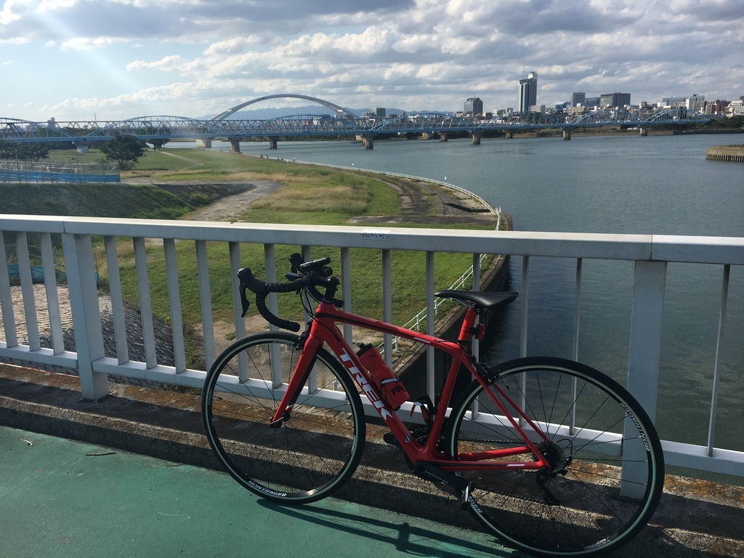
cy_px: 279
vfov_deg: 48.2
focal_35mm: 29
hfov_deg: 61.7
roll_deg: +1.5
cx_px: 372
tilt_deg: -14.5
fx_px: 623
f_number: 2.2
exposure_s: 1/2137
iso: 25
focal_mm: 4.15
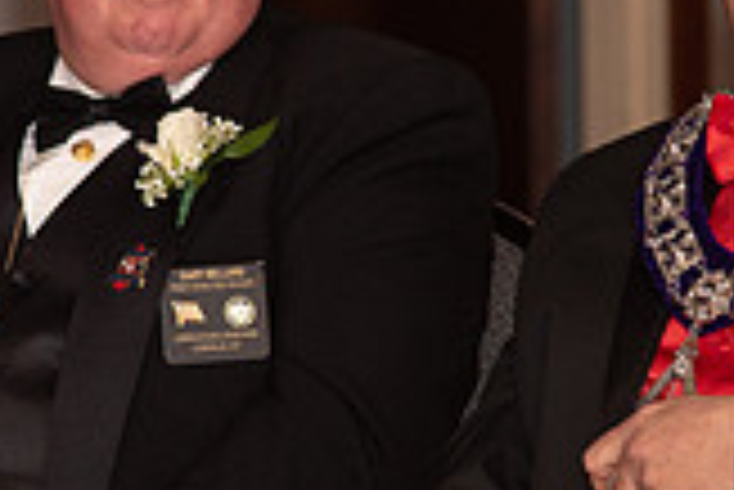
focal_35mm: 428
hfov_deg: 4.8
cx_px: 567
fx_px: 8734
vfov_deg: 3.2
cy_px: 232
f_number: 4
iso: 800
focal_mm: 120
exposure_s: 1/200
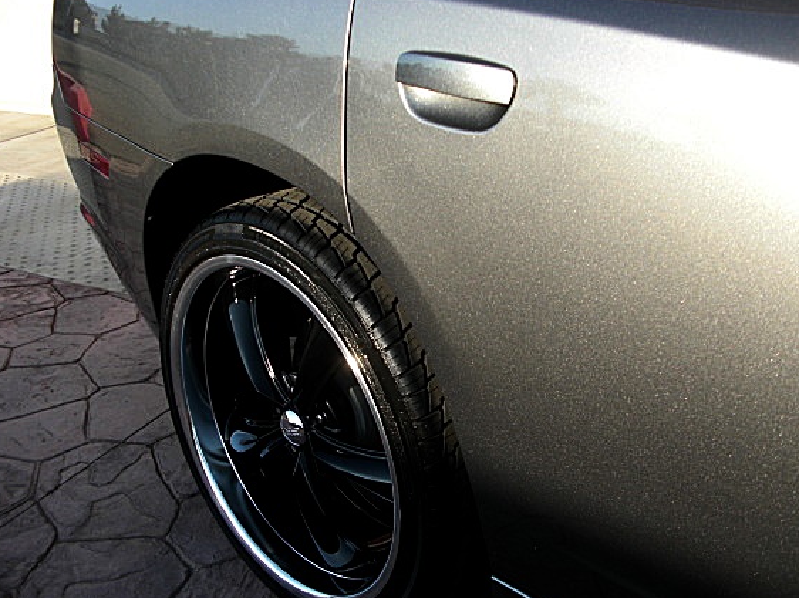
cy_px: 300
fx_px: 946
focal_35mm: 41
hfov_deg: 45.8
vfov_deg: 35.1
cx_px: 417
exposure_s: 1/250
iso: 50
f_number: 2.8
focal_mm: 6.3
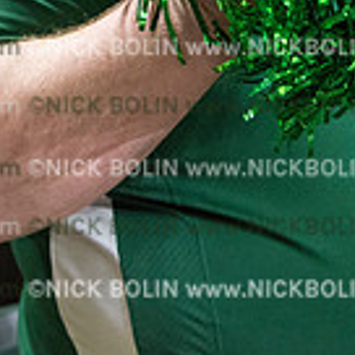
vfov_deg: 18.3
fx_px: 1009
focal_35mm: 87
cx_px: 227
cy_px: -134
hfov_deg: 19.9
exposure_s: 1/400
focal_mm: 24
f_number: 2.8
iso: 2500
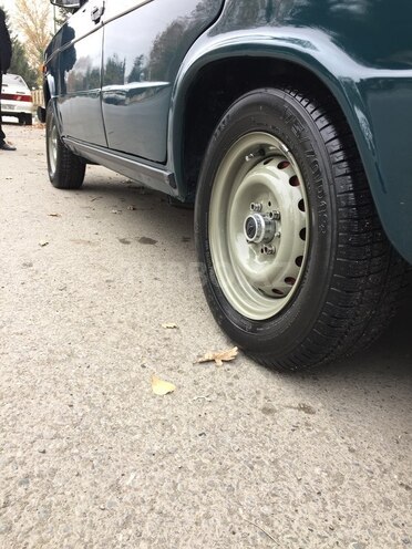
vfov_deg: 61.7
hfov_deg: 48.2
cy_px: 274
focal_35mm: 29
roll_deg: -3.4
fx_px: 460
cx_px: 206
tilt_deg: -17.8
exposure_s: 1/100
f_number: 2.2
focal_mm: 4.15
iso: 32
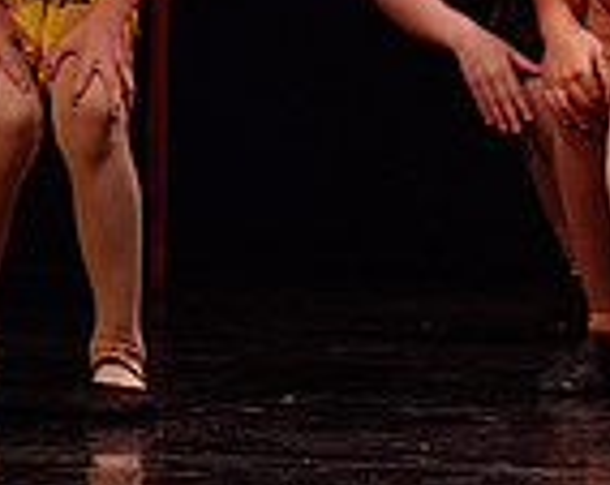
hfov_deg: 2.4
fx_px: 14575
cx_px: 721
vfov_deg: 1.9
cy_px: -379
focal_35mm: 809
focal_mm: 185
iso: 1600
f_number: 2.8
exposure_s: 1/200
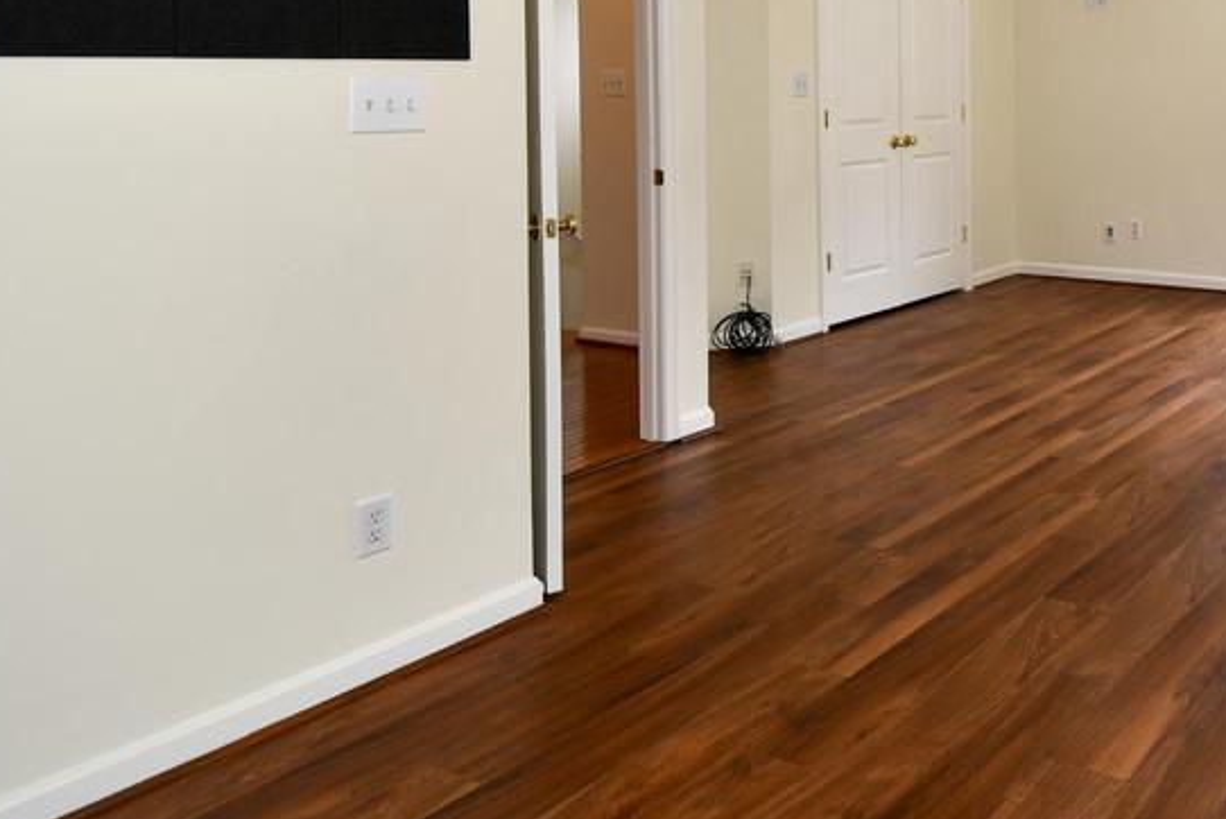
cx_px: 1059
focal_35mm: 34
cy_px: 180
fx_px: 1158
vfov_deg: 37.7
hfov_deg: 50.6
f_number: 5
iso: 200
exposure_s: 1/100
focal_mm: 12
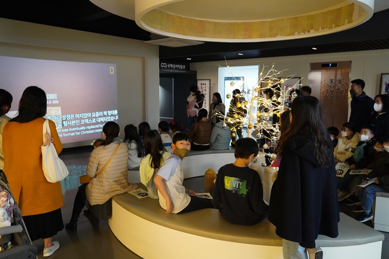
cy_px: 130
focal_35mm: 27
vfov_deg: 47.9
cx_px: 194
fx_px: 292
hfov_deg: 67.4
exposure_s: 1/160
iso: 8000
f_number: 4
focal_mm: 27
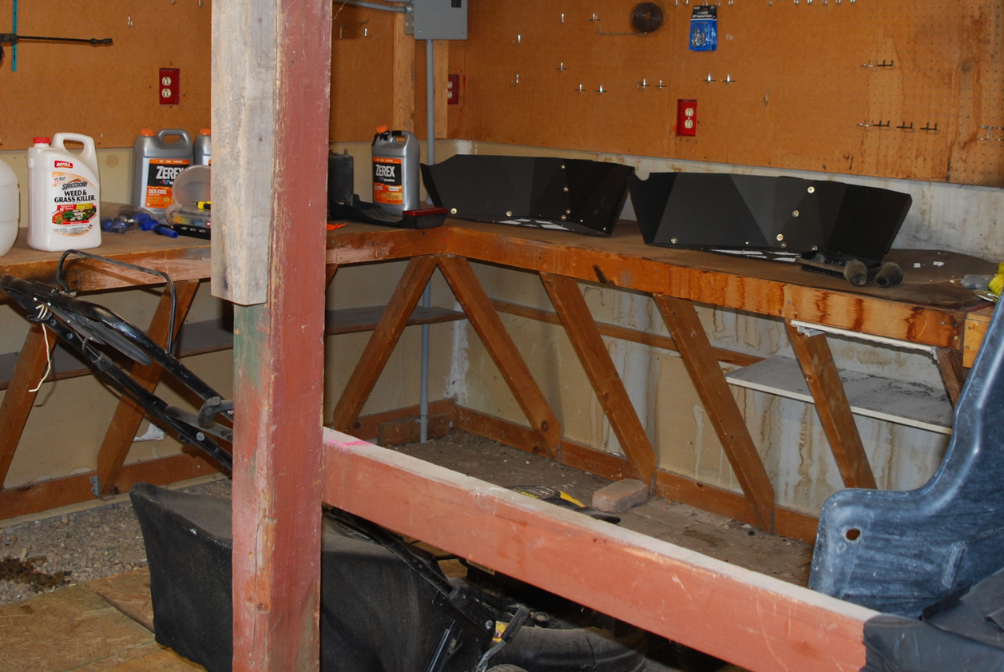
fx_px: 1228
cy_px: 154
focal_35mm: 44
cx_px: 505
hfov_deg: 44.5
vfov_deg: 30.0
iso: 200
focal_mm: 18
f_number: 3.8
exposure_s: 1/60
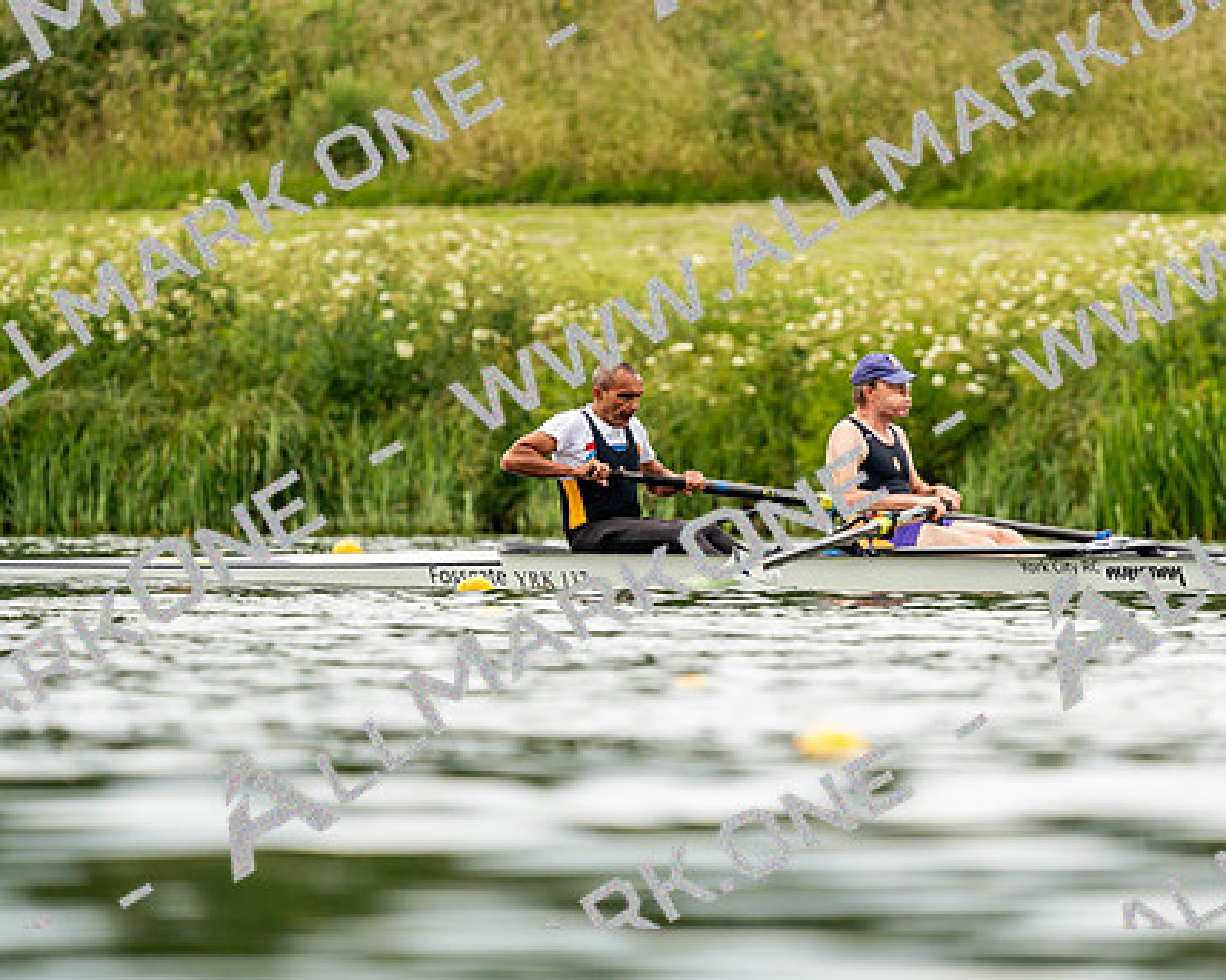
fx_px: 27607
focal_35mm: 761
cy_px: 439
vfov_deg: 2.0
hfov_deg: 2.5
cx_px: 803
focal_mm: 600
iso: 500
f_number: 6.3
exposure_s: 1/2000
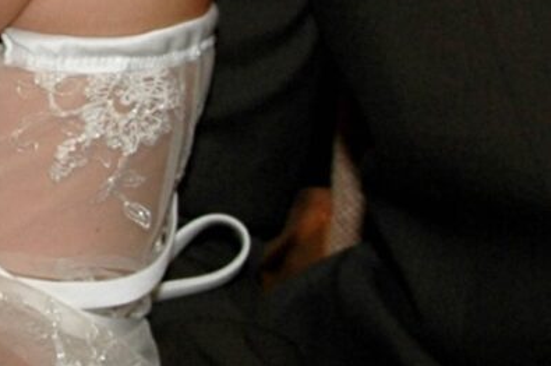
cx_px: -116
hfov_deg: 8.1
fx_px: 3866
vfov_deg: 5.4
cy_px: -119
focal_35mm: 253
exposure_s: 1/60
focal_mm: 26
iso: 200
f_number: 4
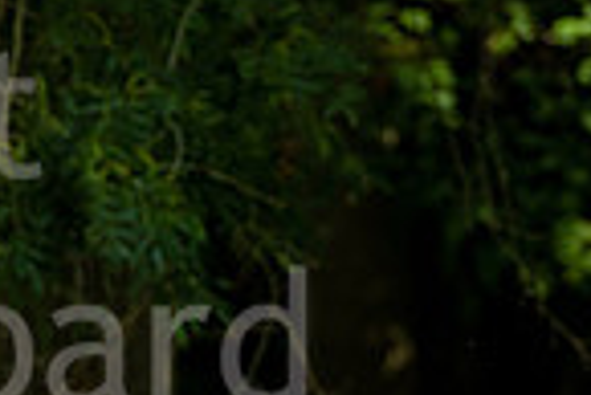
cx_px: -212
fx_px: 13113
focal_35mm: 798
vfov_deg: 1.7
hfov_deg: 2.6
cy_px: 377
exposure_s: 1/1000
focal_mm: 200
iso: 200
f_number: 4.5
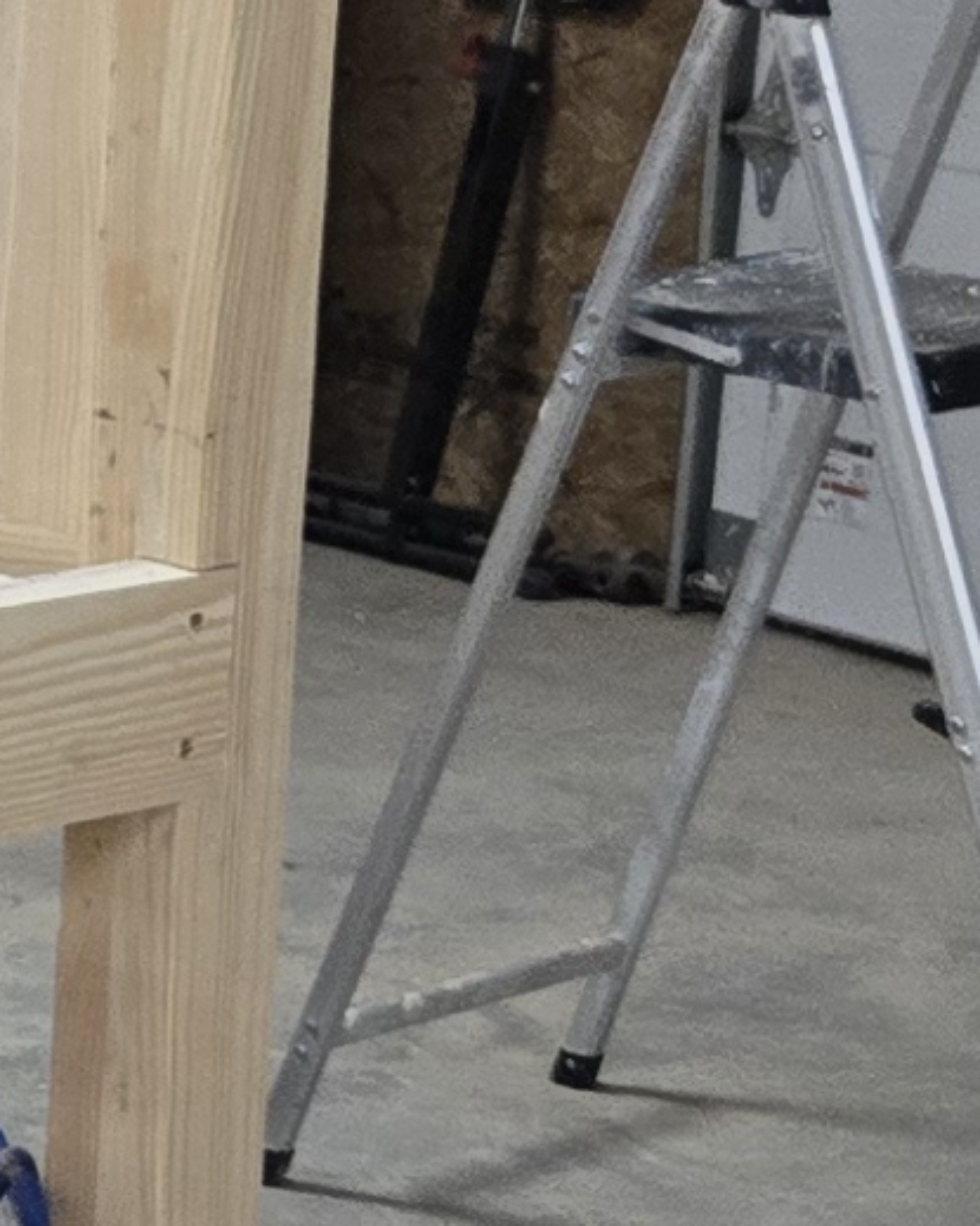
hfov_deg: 8.3
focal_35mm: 173
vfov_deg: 11.1
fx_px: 6274
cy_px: 125
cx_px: -1306
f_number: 1.8
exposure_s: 1/120
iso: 320
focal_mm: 5.4
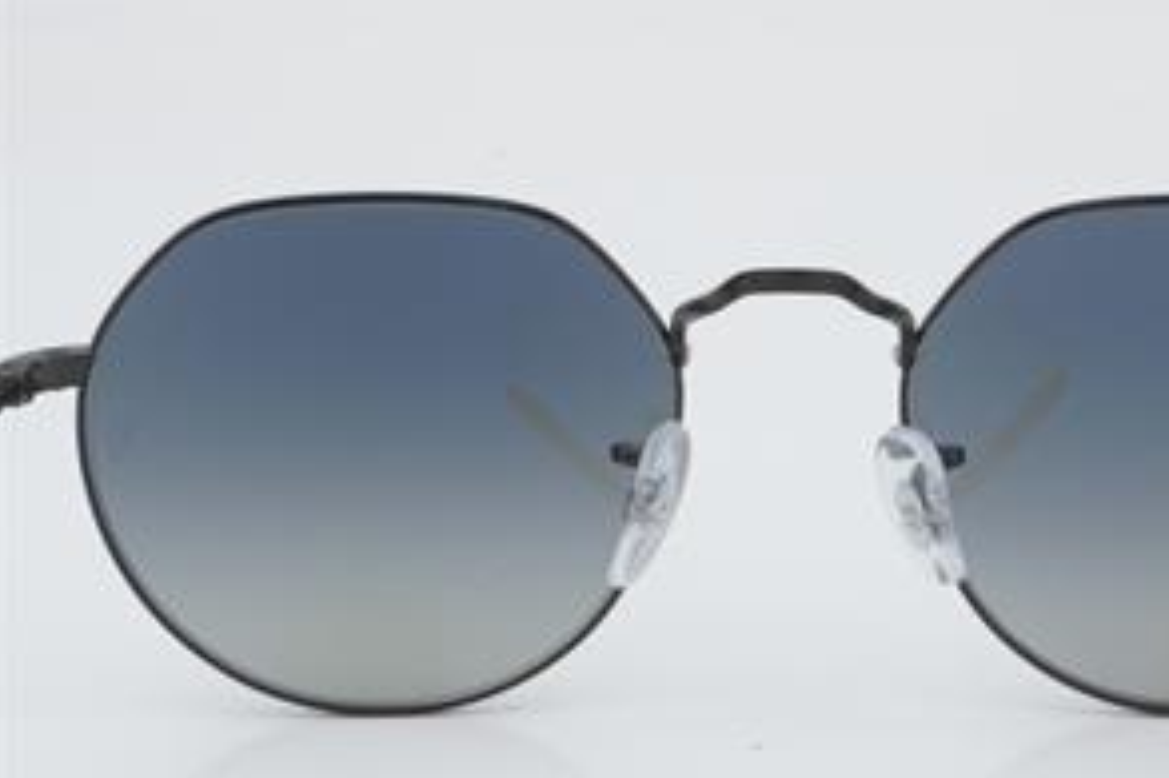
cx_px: 794
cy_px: 451
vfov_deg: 12.1
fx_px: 3657
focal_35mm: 113
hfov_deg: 18.1
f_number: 32
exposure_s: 1/3
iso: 100
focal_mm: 55
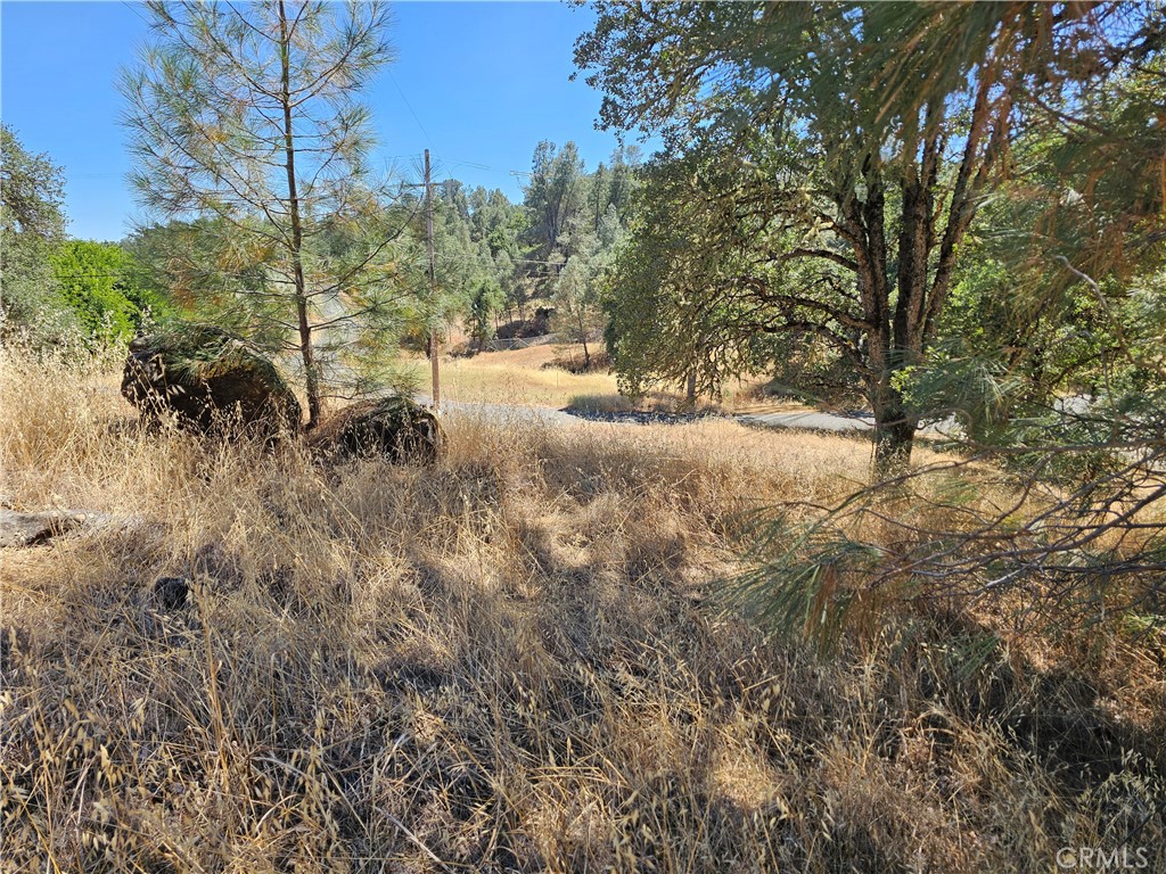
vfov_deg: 58.9
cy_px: 437
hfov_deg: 73.9
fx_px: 775
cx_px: 583
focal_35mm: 23
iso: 10
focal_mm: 6.3
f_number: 1.7
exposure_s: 1/246
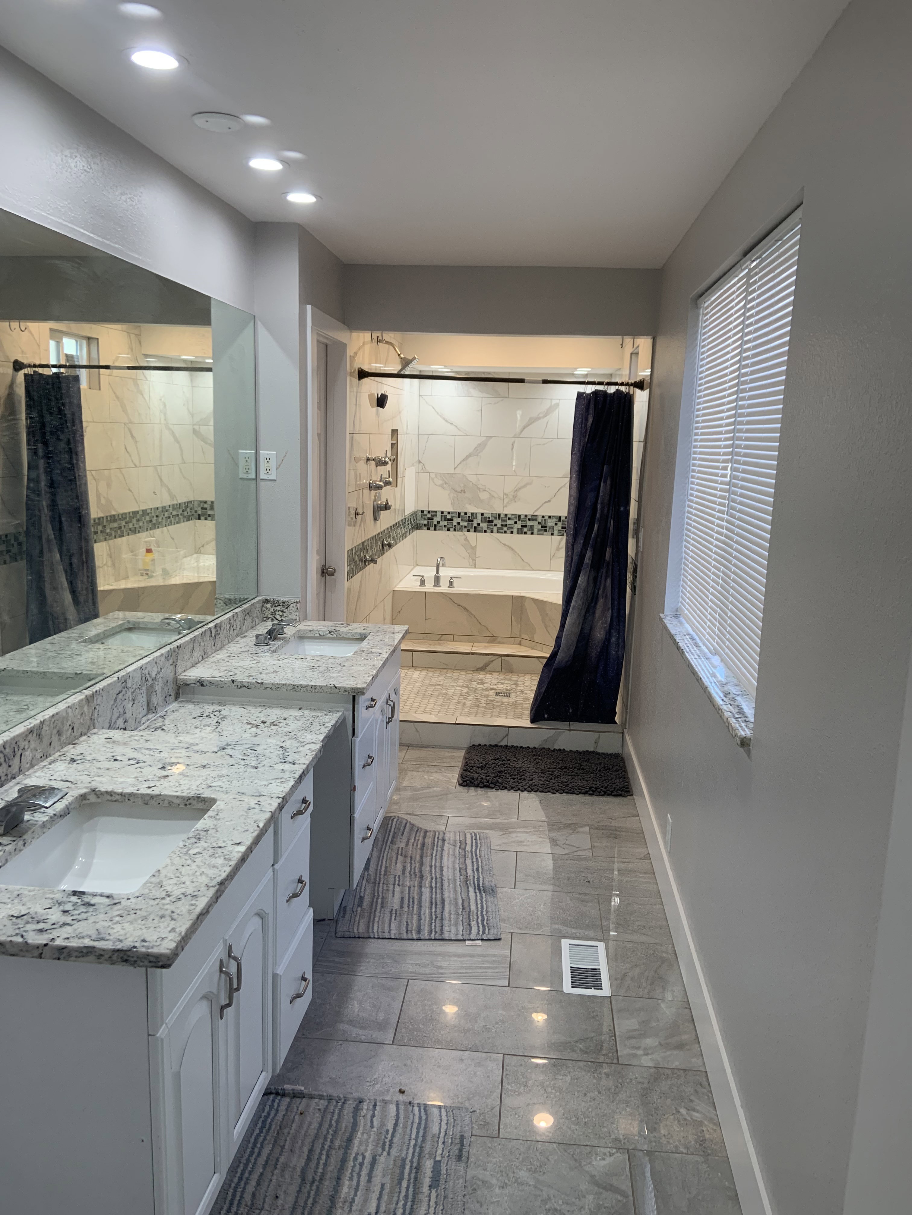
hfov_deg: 53.1
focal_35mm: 26
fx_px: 913
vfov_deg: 67.3
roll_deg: -1.7
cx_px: 456
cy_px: 608
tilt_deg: -9.2
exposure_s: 1/120
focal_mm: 4.25
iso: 80
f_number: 1.8
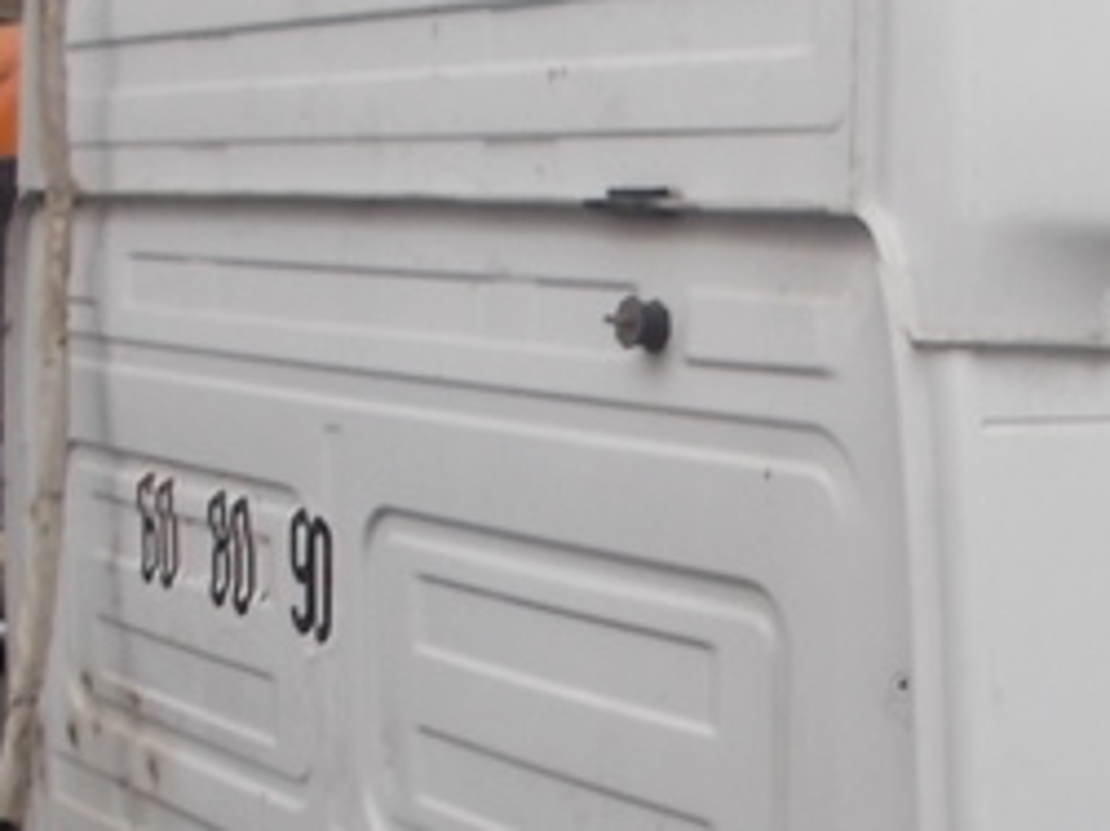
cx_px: 986
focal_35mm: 74
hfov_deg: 25.6
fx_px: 2372
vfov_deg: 19.5
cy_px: 756
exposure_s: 1/40
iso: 80
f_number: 3.3
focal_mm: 4.1
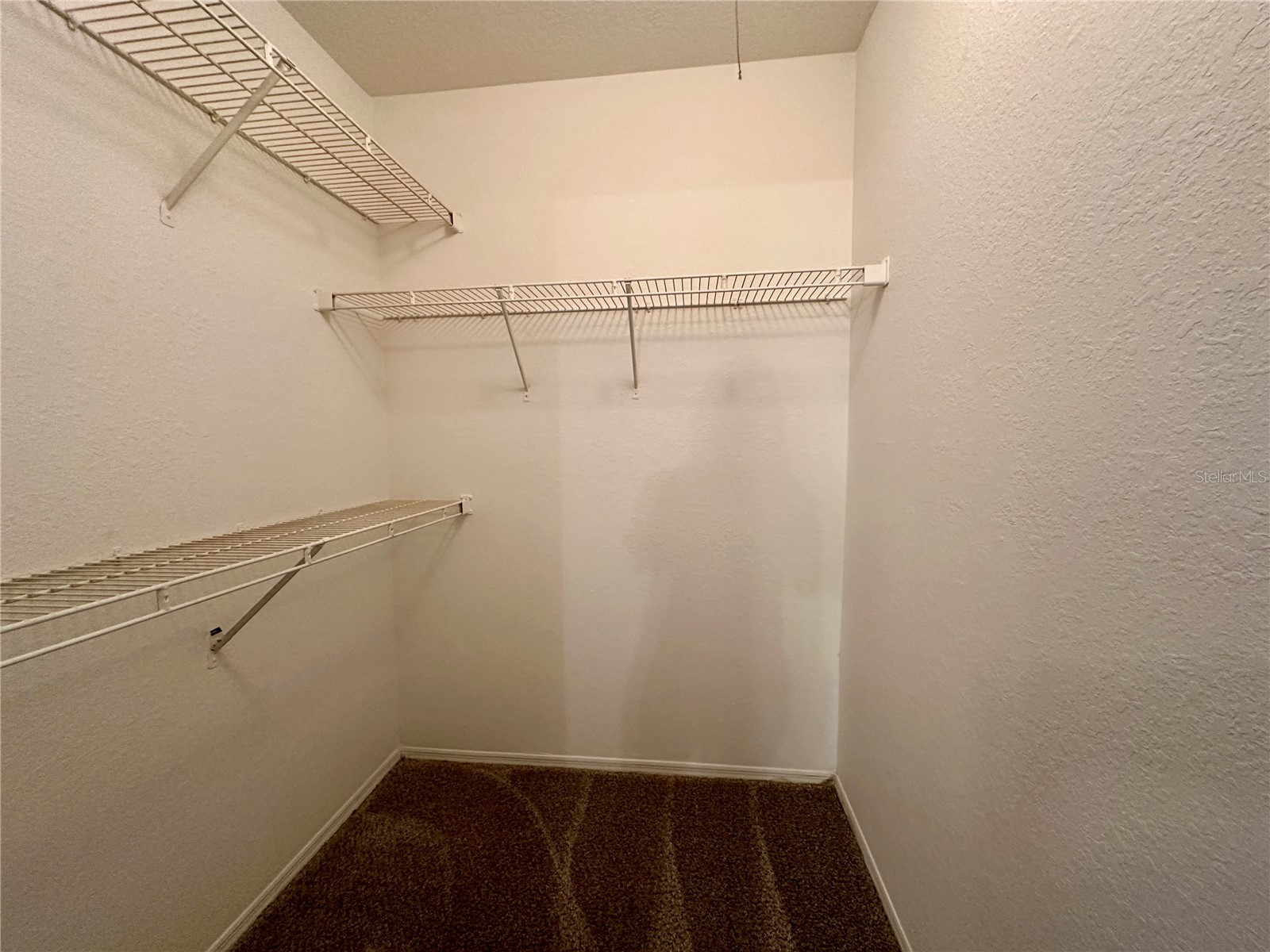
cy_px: 476
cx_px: 635
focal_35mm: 14
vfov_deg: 85.7
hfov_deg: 102.1
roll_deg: +0.0
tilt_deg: -4.0
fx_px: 514
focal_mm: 2.22
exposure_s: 1/60
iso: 320
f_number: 2.2
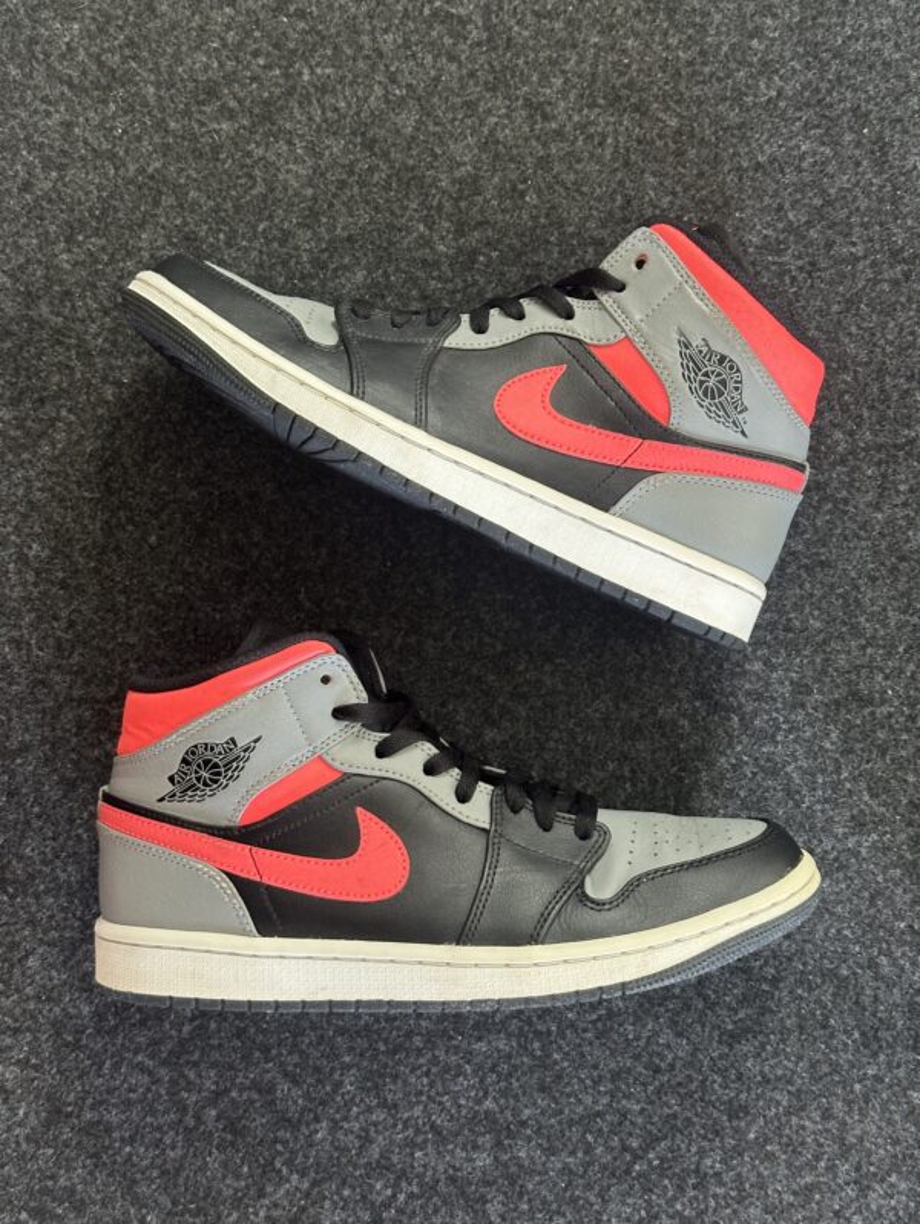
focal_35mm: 48
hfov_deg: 30.3
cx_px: 460
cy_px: 612
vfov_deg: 39.6
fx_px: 1700
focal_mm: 6.86
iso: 200
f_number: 1.78
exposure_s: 1/50
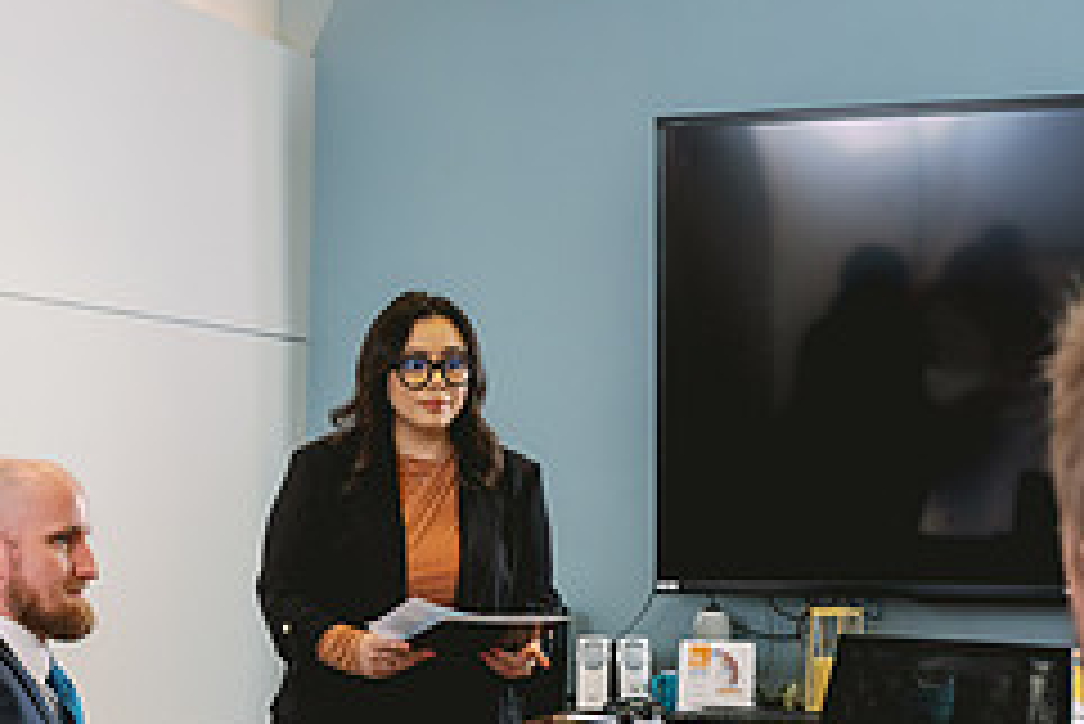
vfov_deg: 13.9
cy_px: 821
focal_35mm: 96
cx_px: 60
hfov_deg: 20.7
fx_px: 2892
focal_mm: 37
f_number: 5
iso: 1000
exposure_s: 1/160
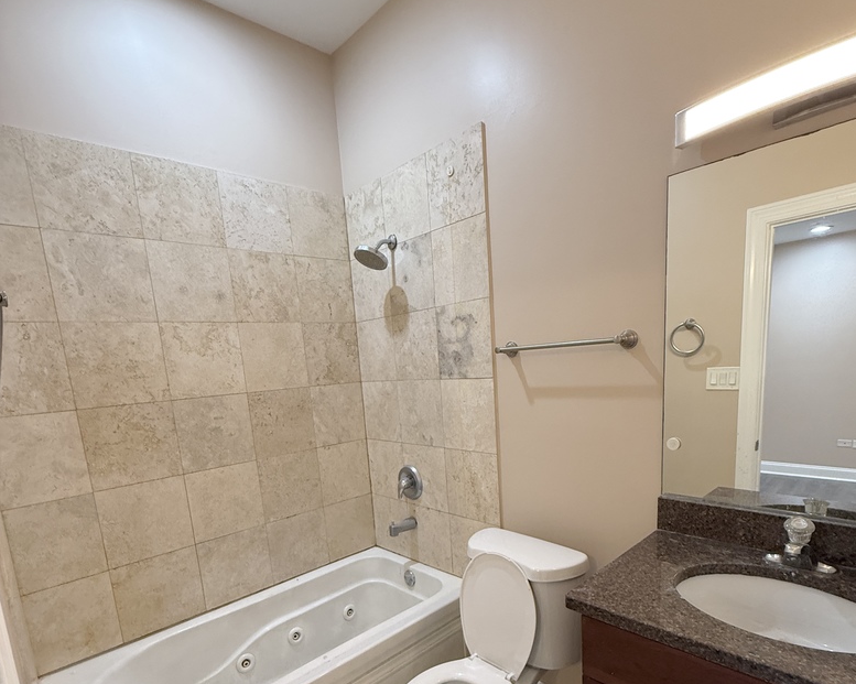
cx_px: 445
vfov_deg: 69.2
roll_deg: +2.8
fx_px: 481
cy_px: 444
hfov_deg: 83.3
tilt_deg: -8.8
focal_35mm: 19
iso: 250
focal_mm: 2.22
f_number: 2.2
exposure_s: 1/60
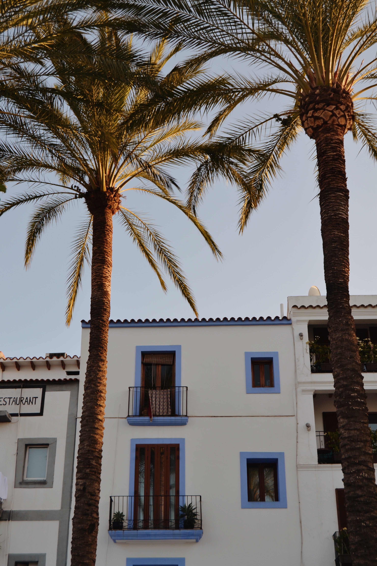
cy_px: 283
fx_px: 754
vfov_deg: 41.1
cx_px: 188
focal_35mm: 48
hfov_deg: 28.1
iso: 100
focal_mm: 32
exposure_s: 1/160
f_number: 6.3
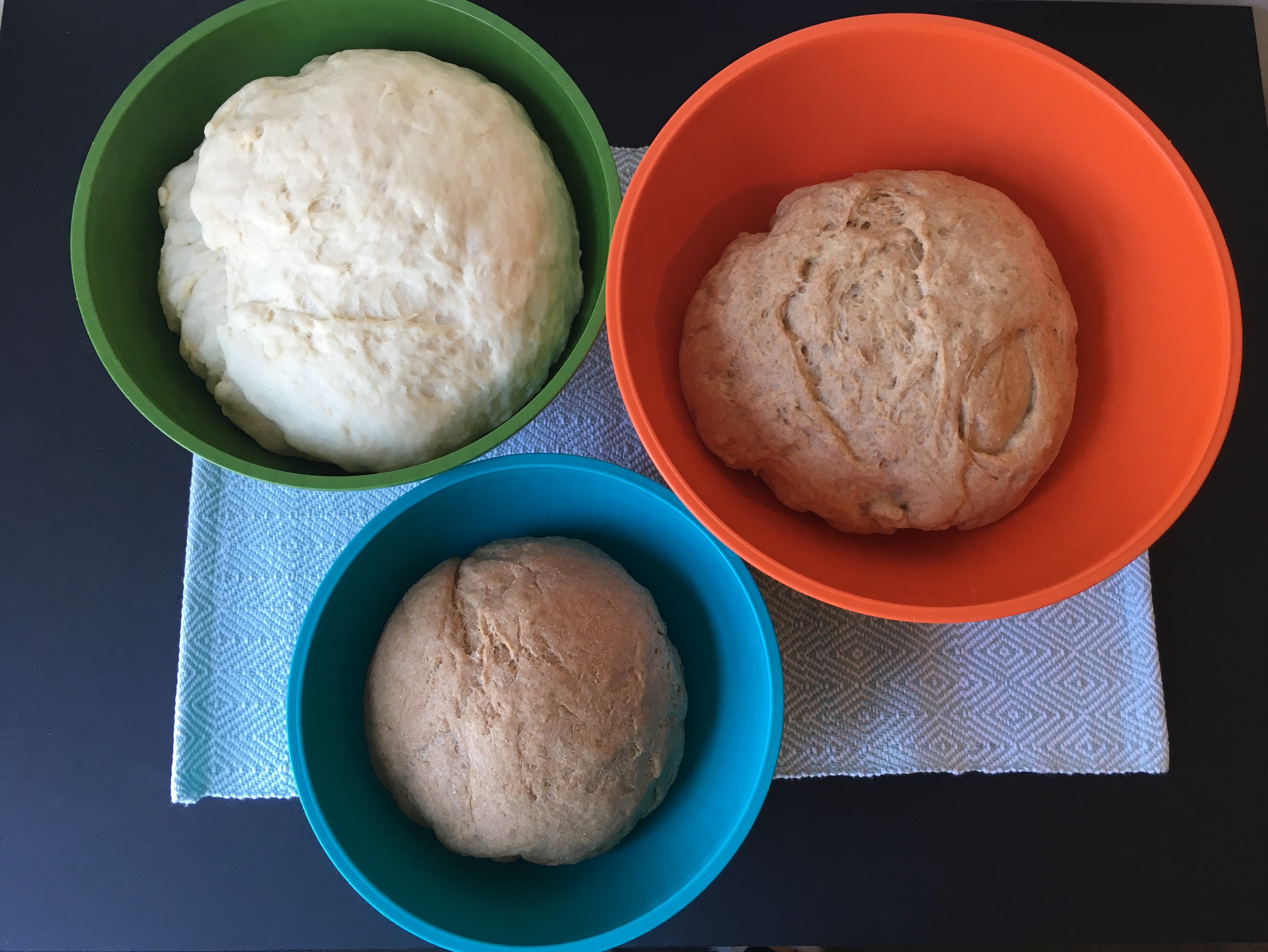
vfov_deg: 48.2
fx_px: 1062
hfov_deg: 61.7
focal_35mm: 29
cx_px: 634
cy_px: 476
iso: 64
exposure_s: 1/30
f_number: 2.2
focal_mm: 4.15
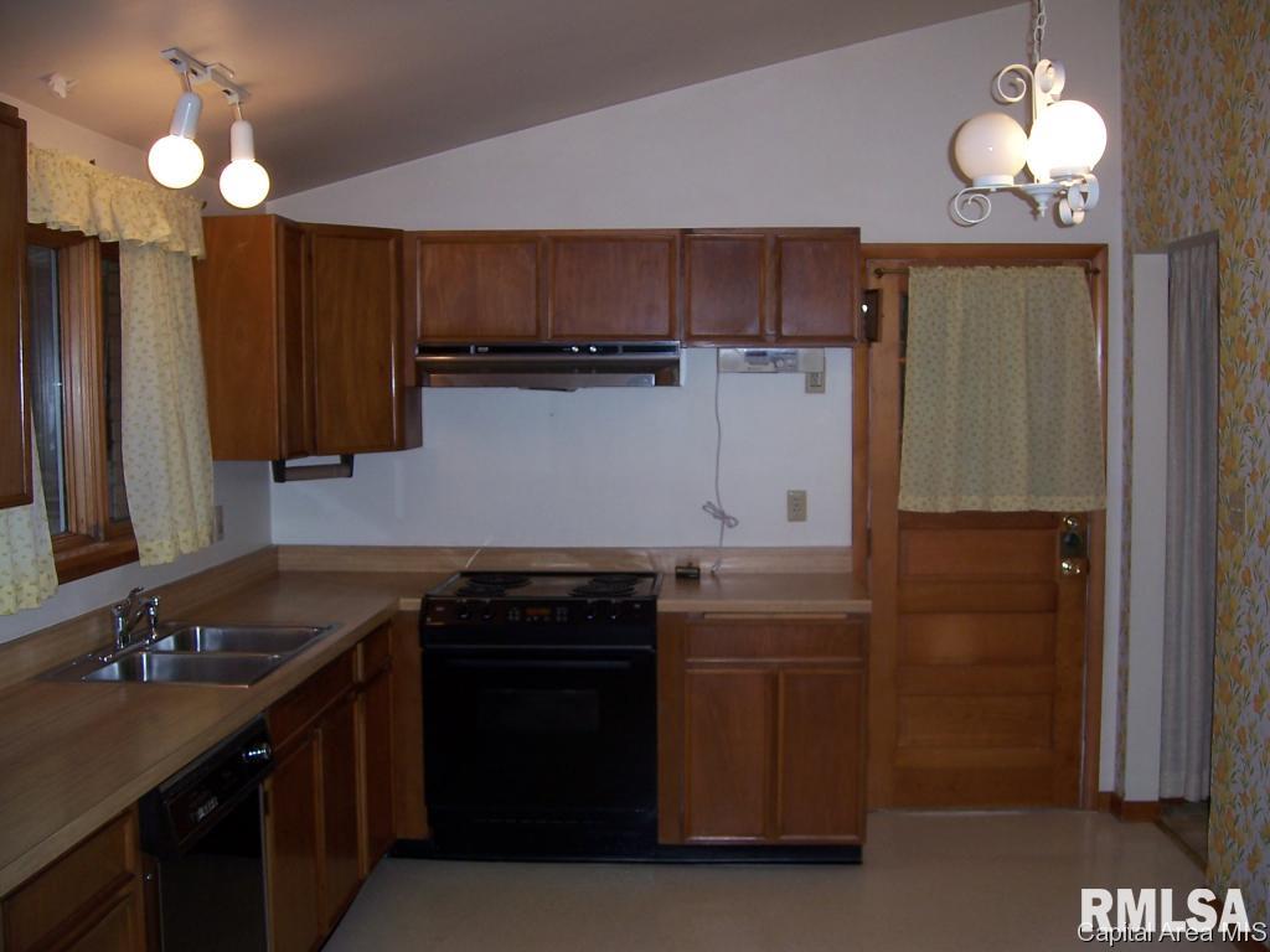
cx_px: 635
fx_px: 1321
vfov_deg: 39.7
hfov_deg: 51.4
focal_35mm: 36
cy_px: 476
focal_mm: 6
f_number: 3
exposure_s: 1/60
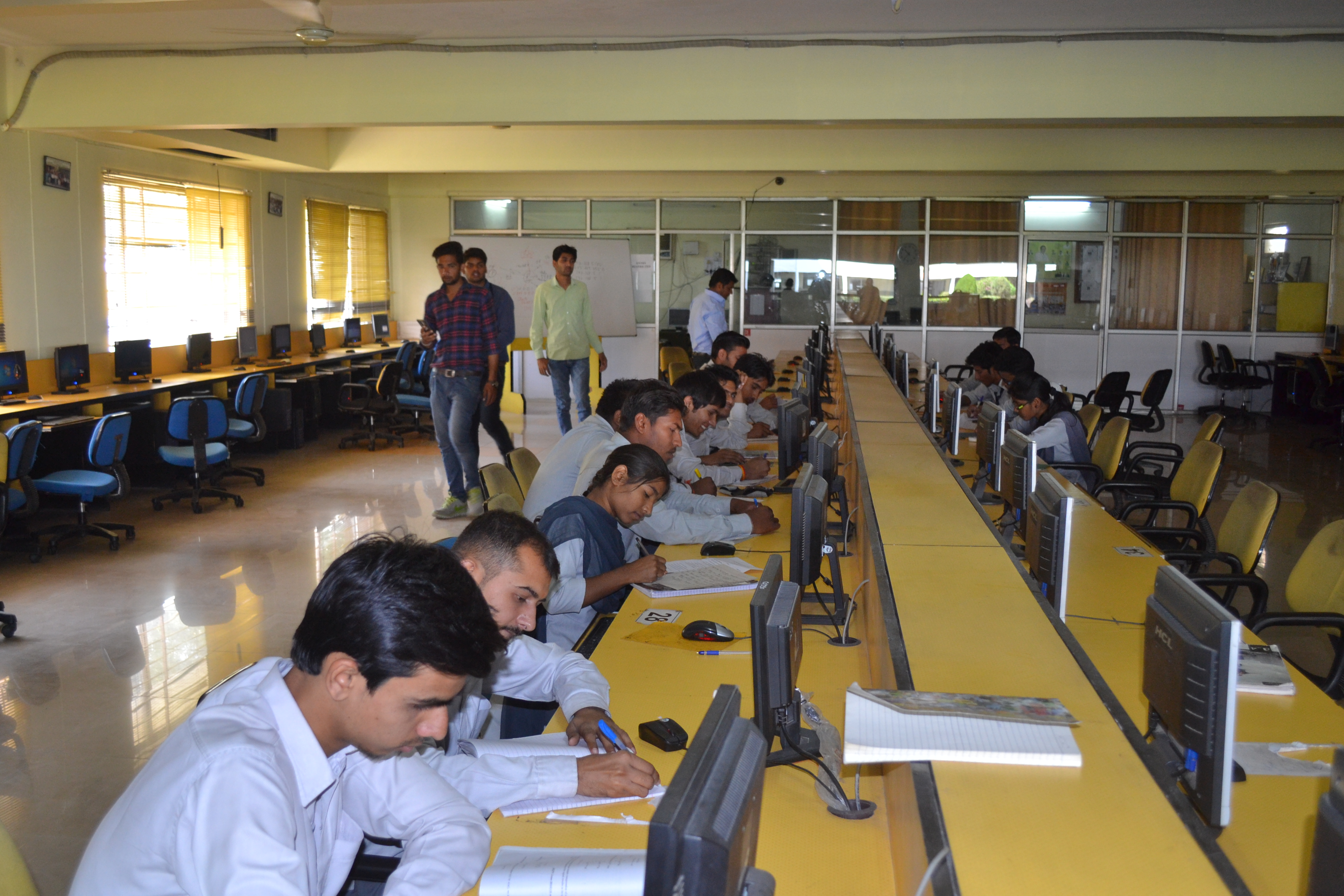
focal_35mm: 33
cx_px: 672
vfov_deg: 40.0
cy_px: 448
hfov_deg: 57.2
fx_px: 1232
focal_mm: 22
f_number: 4
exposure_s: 1/60
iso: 720
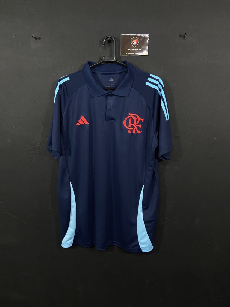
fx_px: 230
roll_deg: +1.0
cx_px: 115
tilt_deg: -8.6
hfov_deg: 53.1
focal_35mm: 26
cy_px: 154
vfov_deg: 67.3
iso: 500
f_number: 1.8
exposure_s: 1/60
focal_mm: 4.25
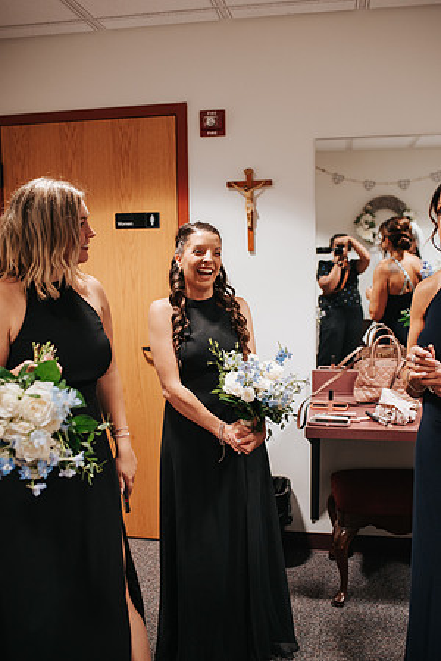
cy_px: 330
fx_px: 643
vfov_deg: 54.4
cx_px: 220
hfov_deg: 37.9
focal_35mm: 35
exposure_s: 1/125
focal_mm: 35
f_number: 2.8
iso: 1000
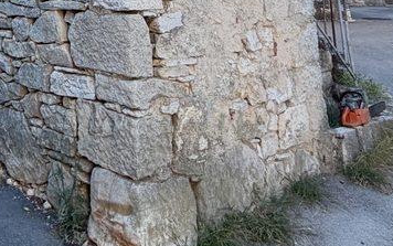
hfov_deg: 38.3
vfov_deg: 22.5
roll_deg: -1.4
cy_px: -139
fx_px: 482
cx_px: -18
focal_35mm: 45
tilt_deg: +15.5
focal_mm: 2.22
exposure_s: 1/228
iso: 50
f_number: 2.2
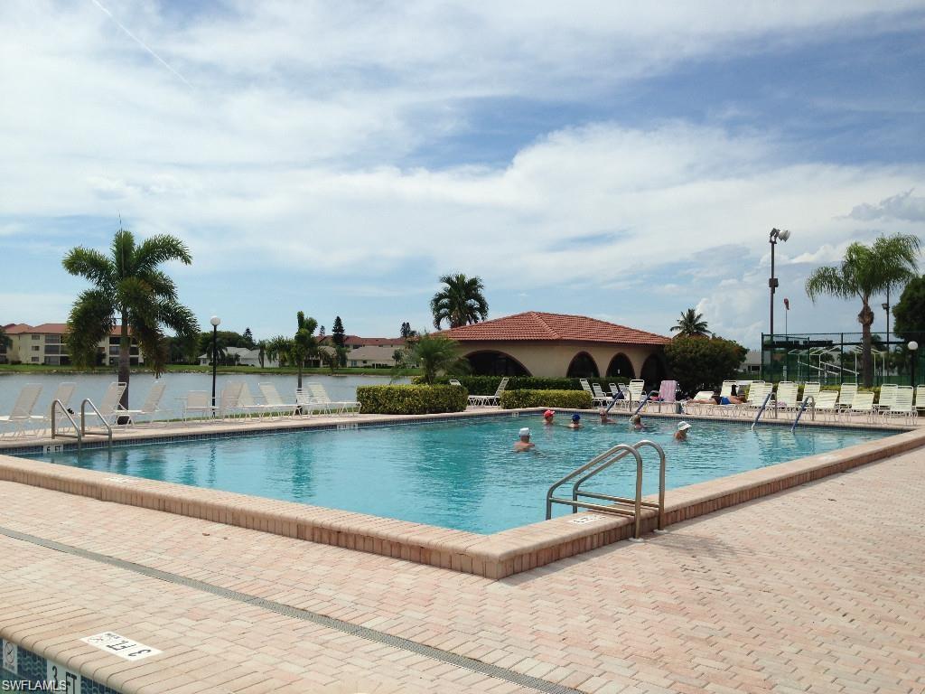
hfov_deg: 55.4
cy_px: 347
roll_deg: +1.2
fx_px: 882
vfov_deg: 42.9
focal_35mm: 33
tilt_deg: +0.9
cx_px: 462
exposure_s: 1/3390
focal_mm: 4.12
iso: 50
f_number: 2.4
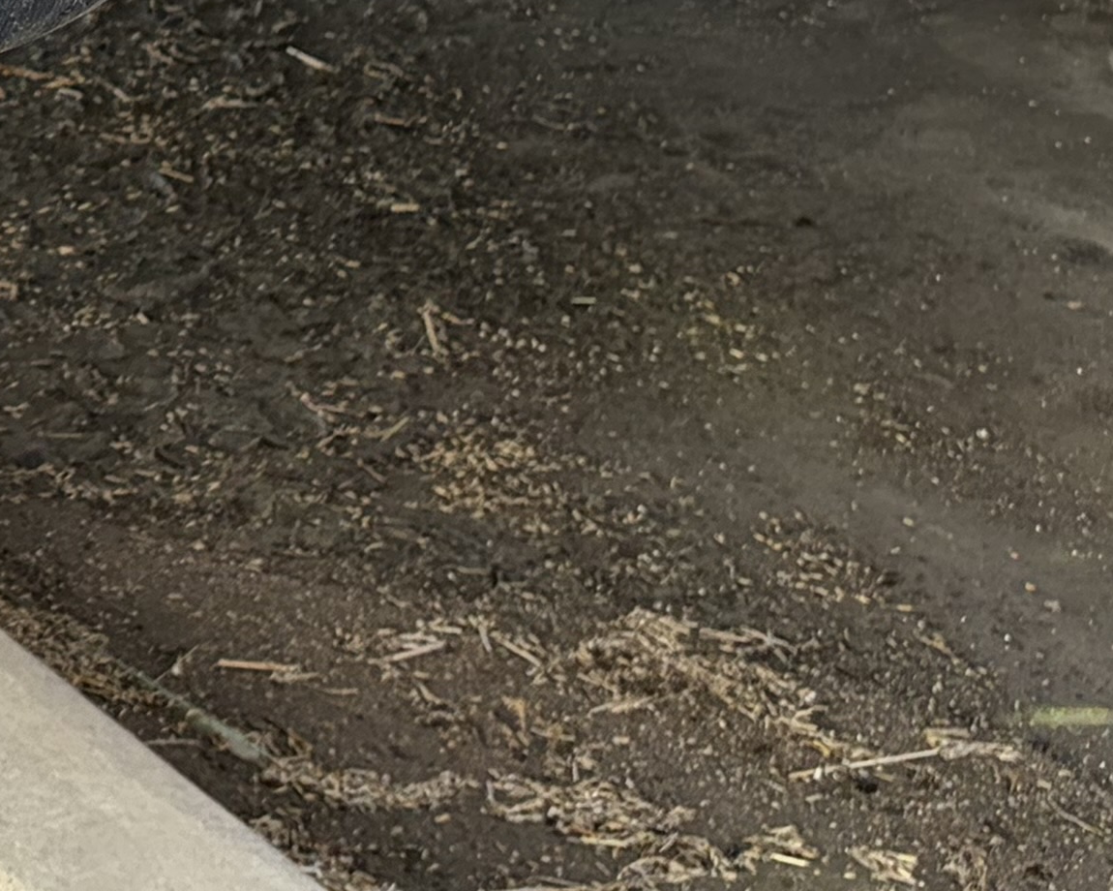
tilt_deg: -10.8
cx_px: -588
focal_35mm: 126
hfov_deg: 14.2
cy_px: -552
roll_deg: -1.2
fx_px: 4151
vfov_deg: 11.6
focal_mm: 5.96
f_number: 1.6
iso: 64
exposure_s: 1/357
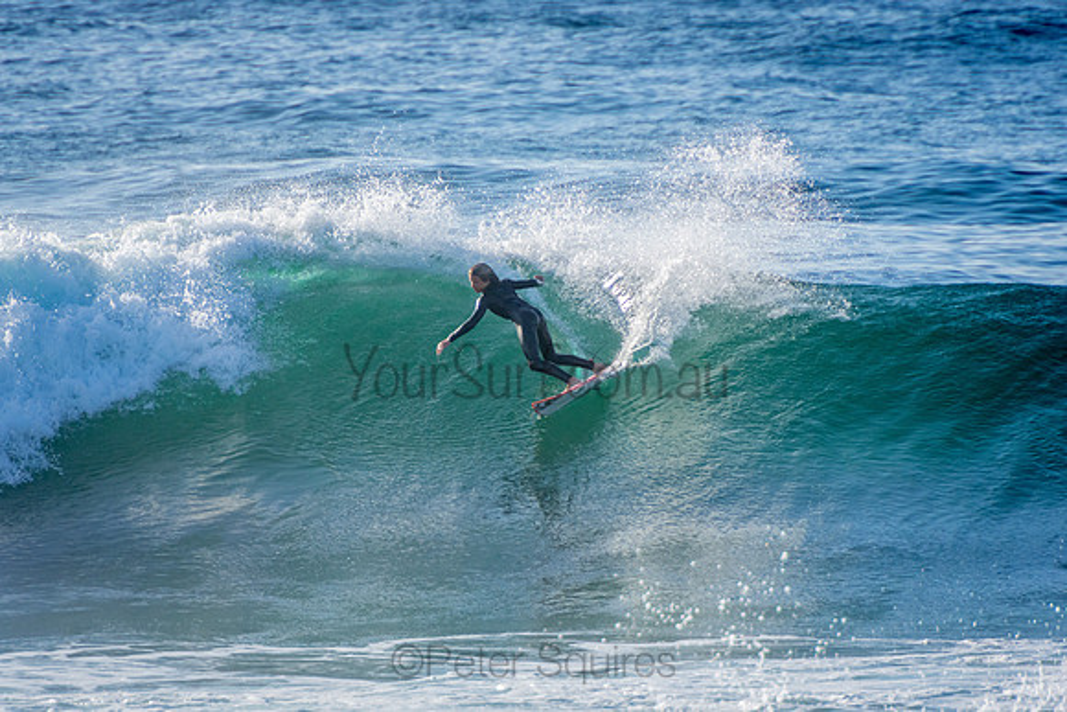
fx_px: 17787
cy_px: 356
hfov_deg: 3.4
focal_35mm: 600
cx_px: 534
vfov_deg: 2.3
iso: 280
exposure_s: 1/2000
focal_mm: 400
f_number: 5.6
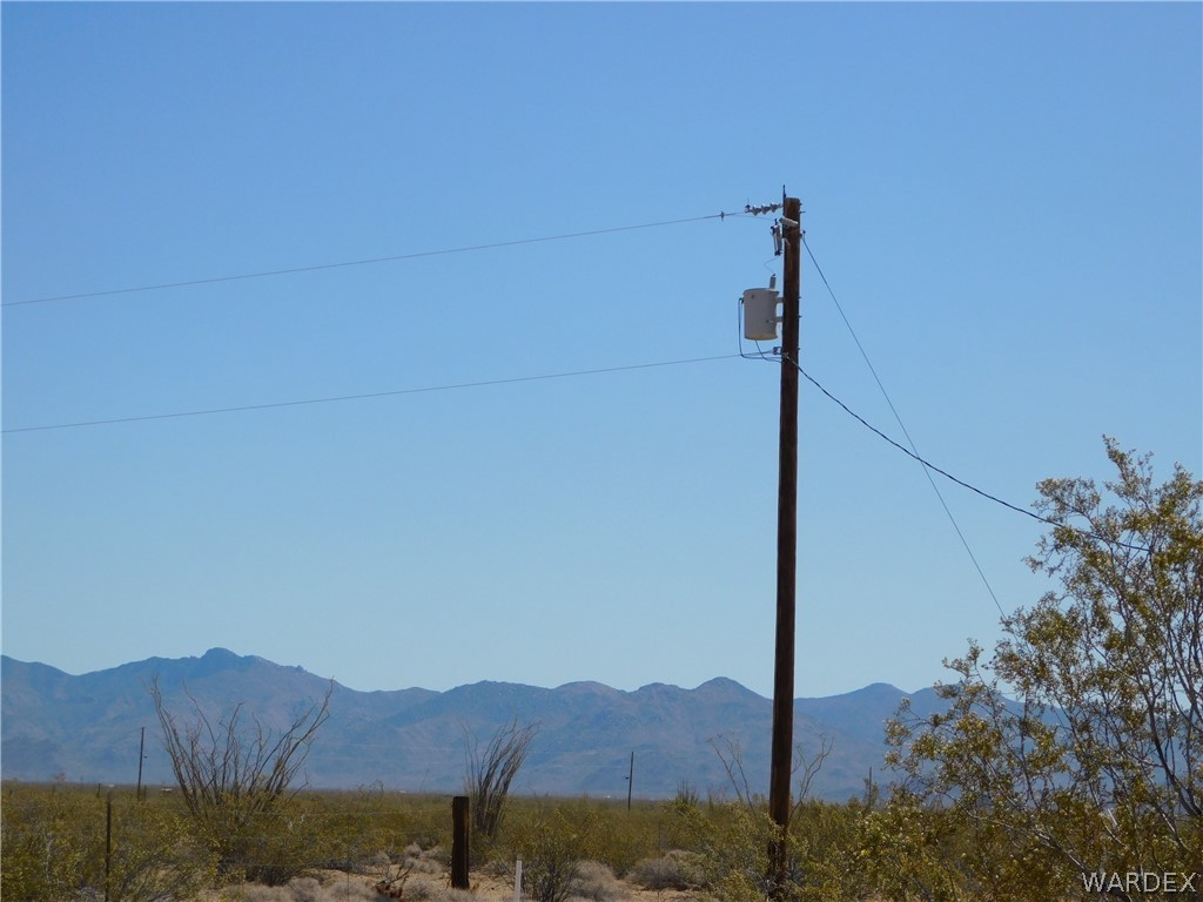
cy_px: 451
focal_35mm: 91
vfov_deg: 16.2
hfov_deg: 21.5
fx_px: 3162
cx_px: 602
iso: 125
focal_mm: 16.1
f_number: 9
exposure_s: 1/400
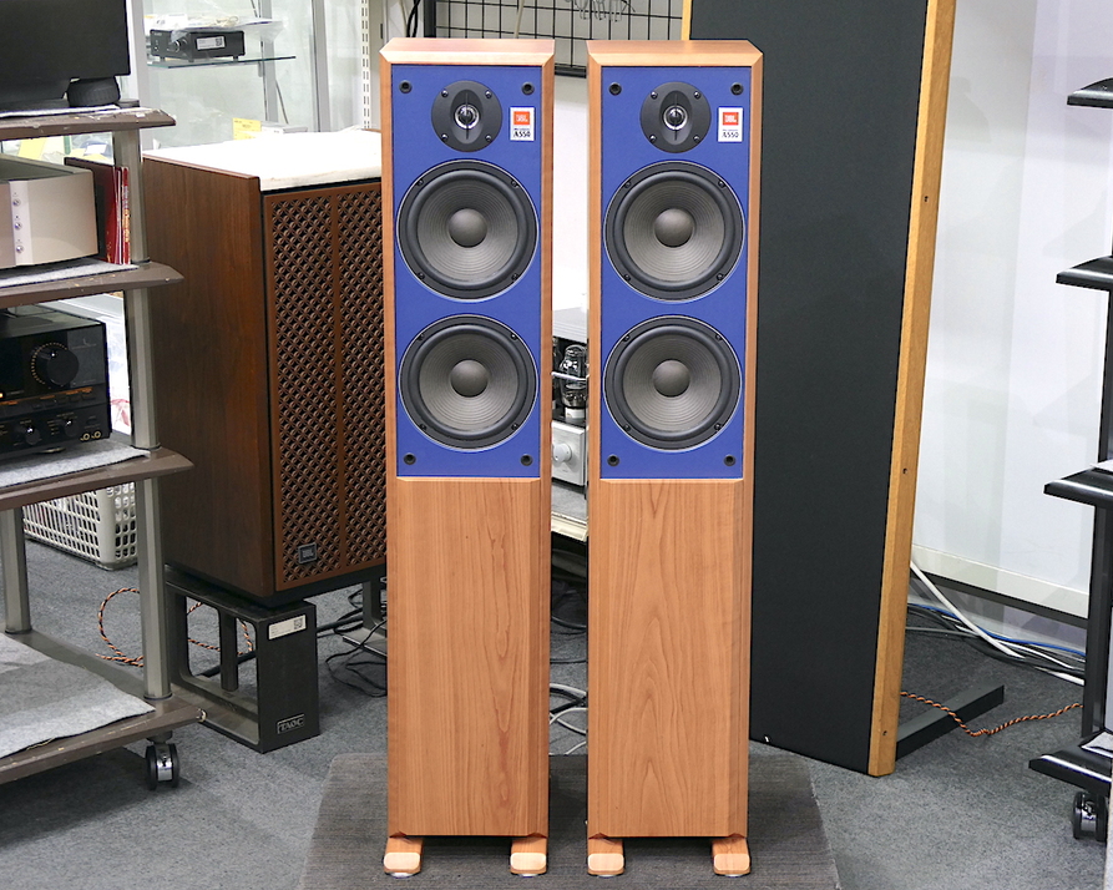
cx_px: 563
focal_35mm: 64
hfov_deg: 29.6
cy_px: 447
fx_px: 2108
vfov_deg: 23.8
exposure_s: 1/2.5
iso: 100
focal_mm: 10.9
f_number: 4.3
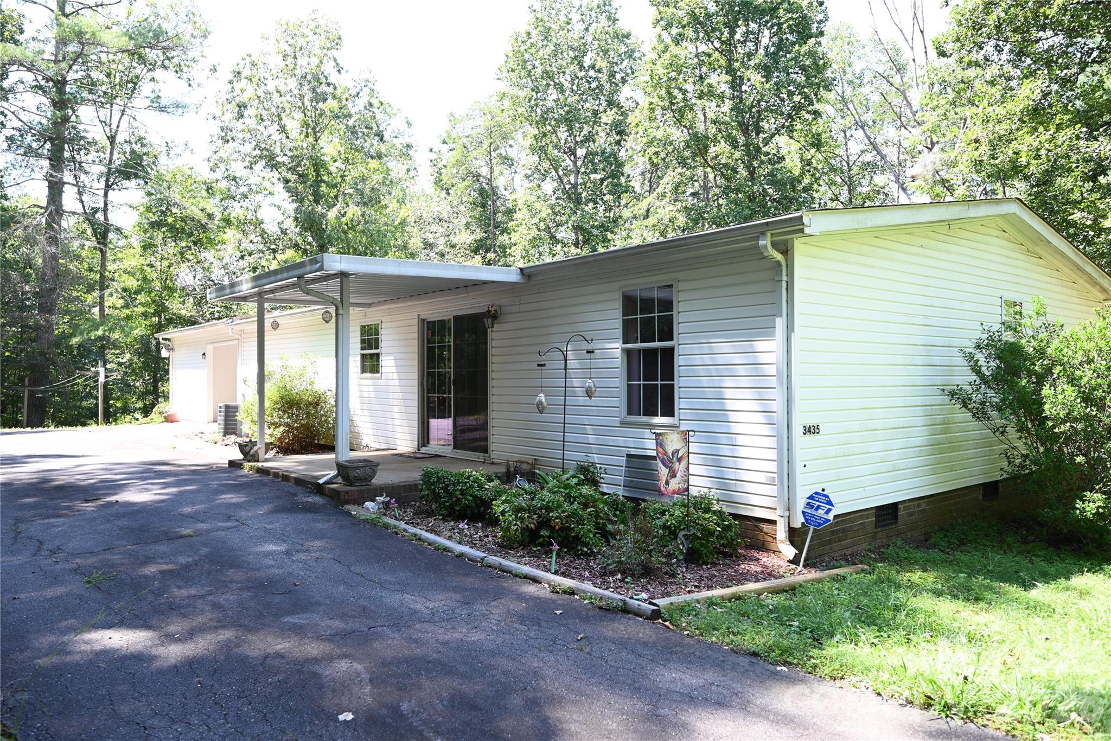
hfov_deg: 76.1
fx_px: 710
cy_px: 370
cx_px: 556
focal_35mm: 23
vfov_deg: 55.1
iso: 100
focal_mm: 23
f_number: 4
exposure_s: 1/80
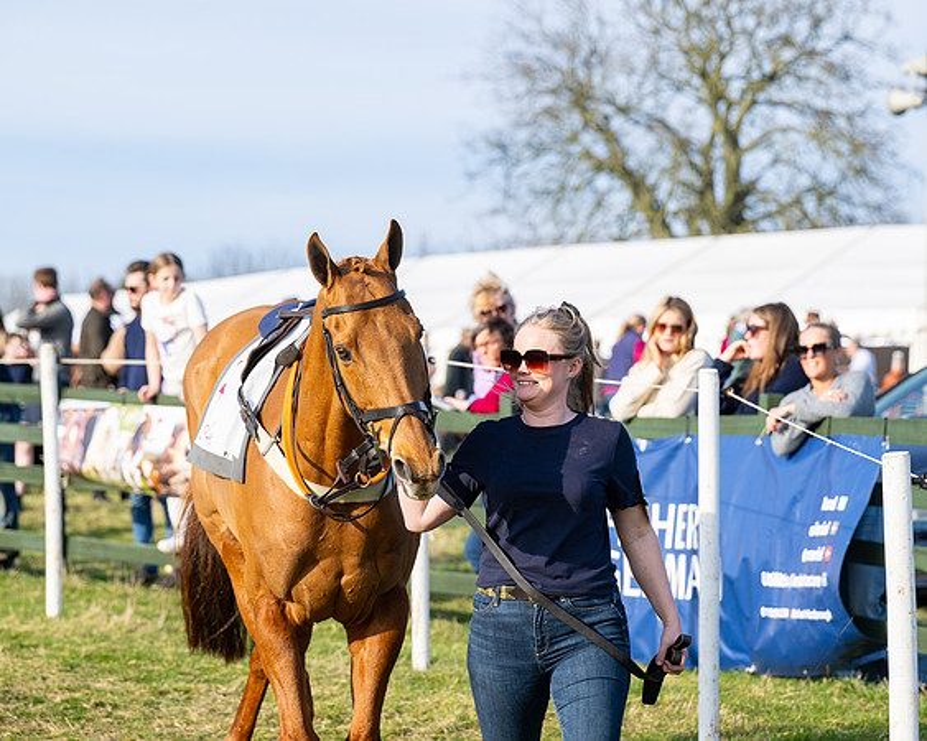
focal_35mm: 135
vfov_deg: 11.4
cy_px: 370
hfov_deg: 14.2
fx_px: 3712
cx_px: 464
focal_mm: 120
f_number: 4.5
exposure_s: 1/800
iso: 125
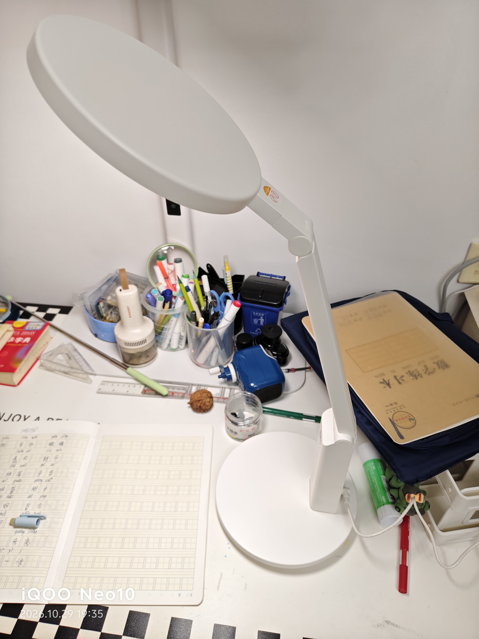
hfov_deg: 58.9
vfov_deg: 73.9
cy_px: 320
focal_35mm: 23
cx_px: 240
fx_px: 424
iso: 133
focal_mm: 5.56
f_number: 1.88
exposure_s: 1/100
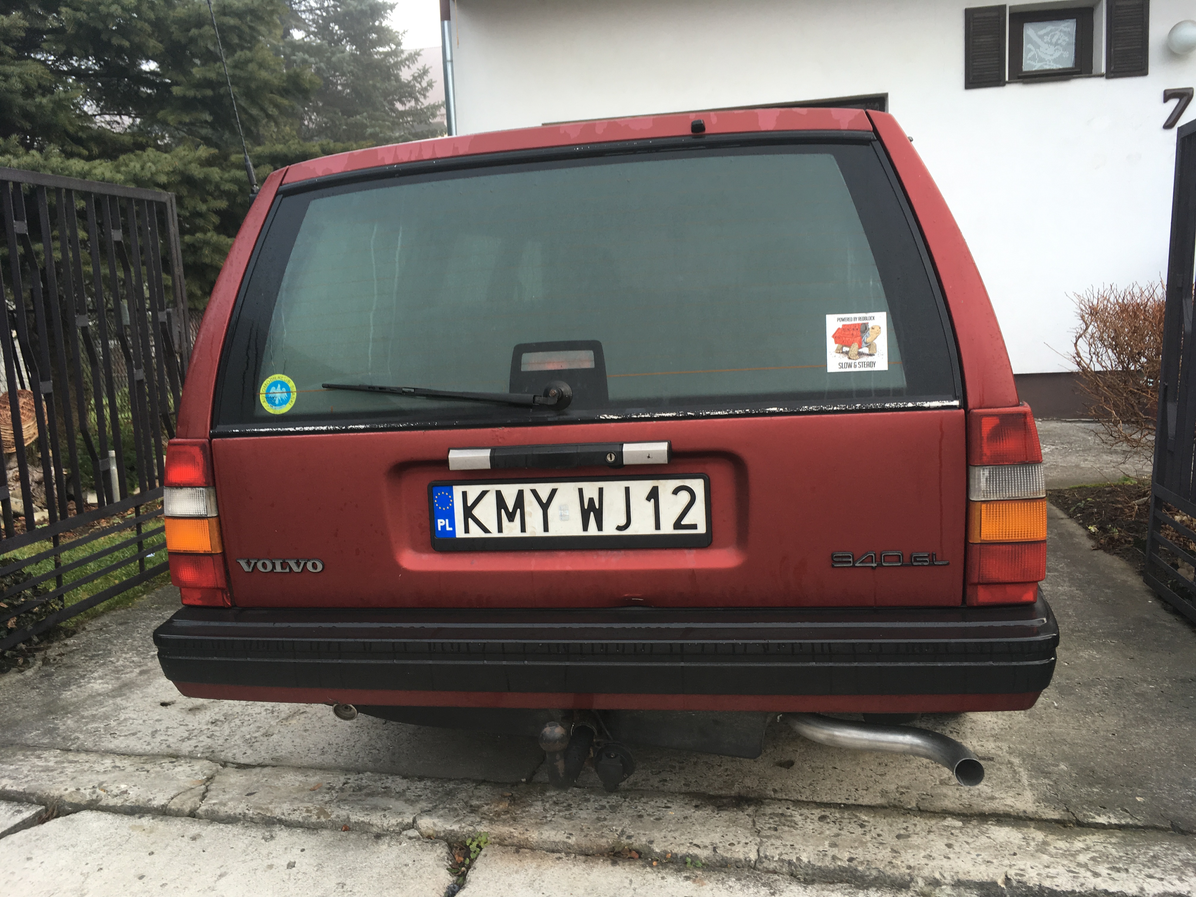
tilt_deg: -8.2
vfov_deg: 48.2
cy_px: 448
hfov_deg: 61.7
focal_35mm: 29
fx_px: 1002
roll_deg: +2.1
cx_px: 598
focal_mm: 4.15
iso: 25
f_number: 2.2
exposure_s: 1/50
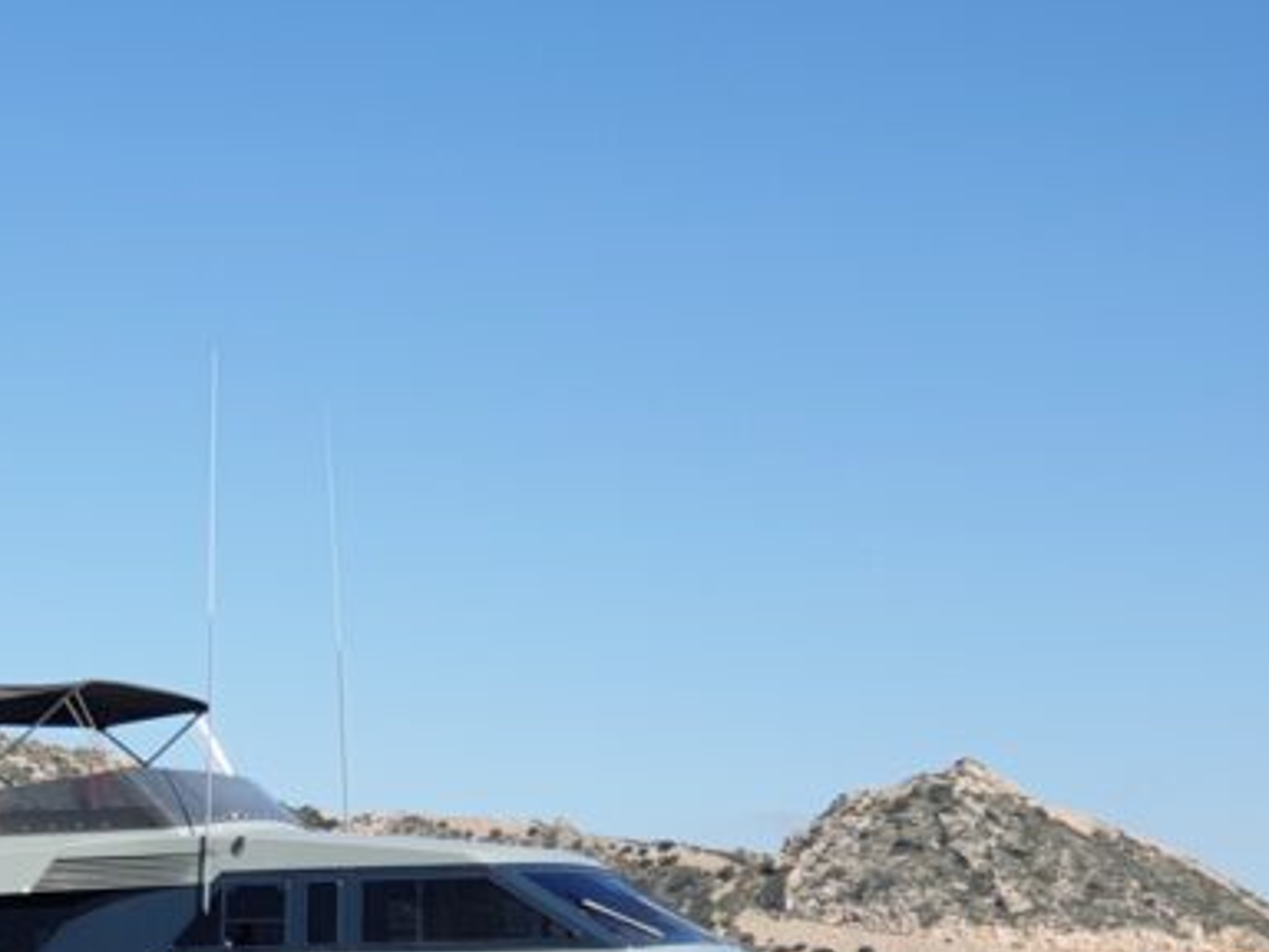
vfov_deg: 14.0
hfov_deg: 18.6
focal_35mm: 104
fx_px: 3813
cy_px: 942
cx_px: 172
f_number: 2.4
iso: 25
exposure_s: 1/827
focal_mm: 6
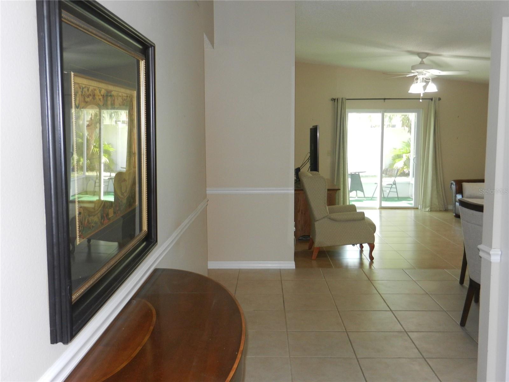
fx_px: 485
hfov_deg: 55.4
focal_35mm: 33
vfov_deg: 42.9
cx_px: 254
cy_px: 191
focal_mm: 5.9
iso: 250
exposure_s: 1/30
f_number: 3.8
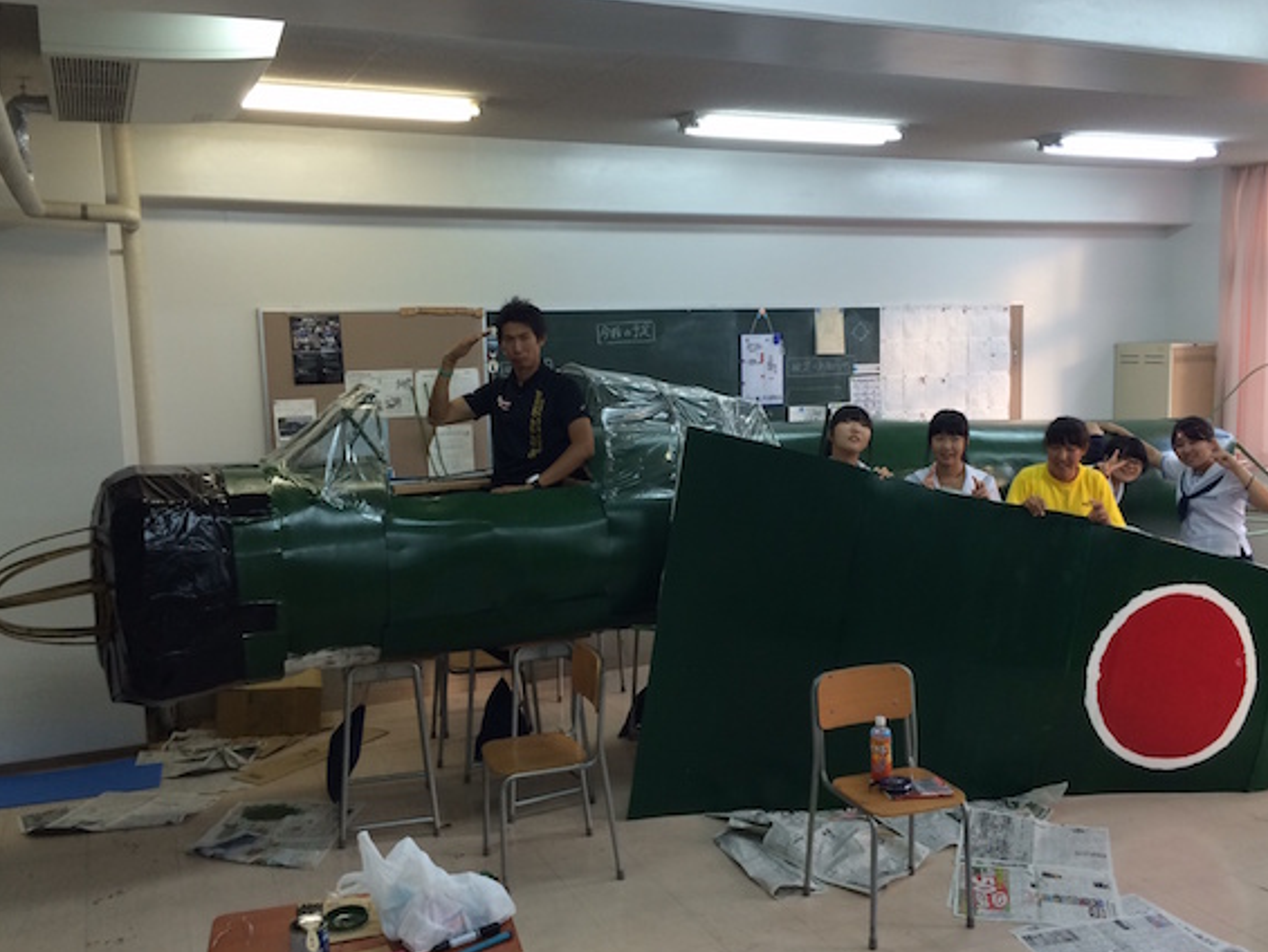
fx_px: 1246
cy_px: 480
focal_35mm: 34
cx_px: 698
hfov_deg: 53.9
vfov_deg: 41.8
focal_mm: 4.12
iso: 40
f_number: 2.2
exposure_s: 1/40
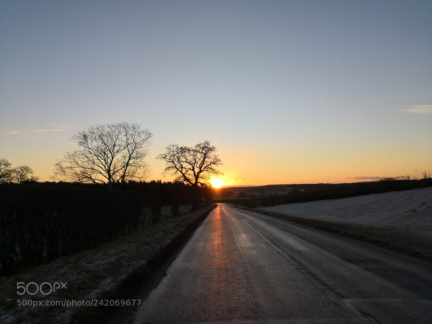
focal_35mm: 27
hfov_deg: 65.3
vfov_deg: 51.4
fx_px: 337
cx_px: 216
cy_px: 162
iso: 50
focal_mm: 3.95
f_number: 1.6
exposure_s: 1/768
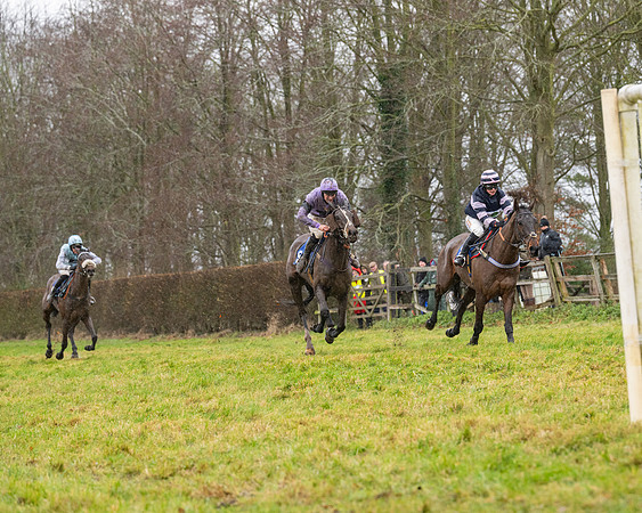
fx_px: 2246
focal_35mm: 118
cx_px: 332
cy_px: 256
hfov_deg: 16.3
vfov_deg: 13.0
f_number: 4
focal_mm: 105
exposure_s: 1/1250
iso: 800
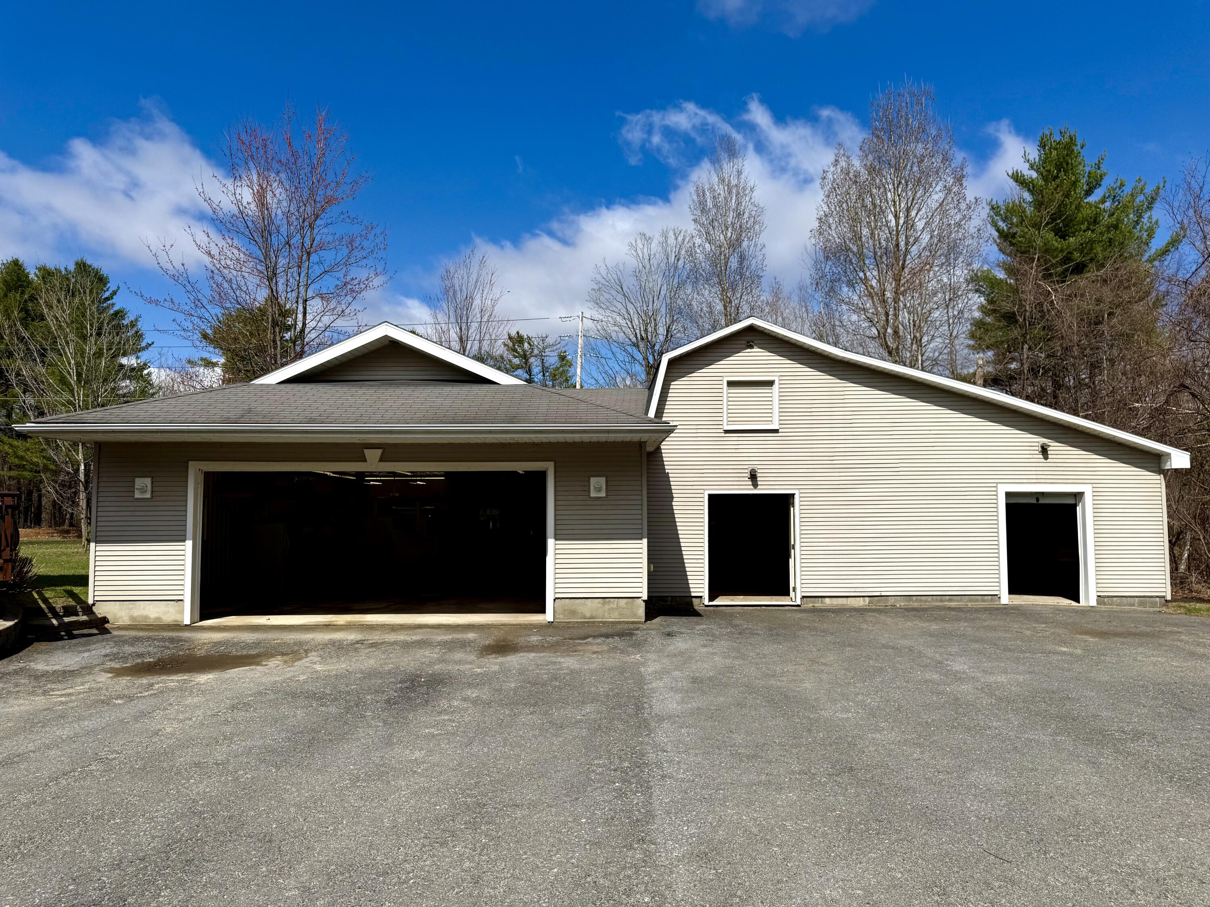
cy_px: 454
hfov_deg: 71.6
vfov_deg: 56.8
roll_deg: +0.3
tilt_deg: +4.1
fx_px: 839
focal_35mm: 24
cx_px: 605
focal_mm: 6.76
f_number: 1.78
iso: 80
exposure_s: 1/7353
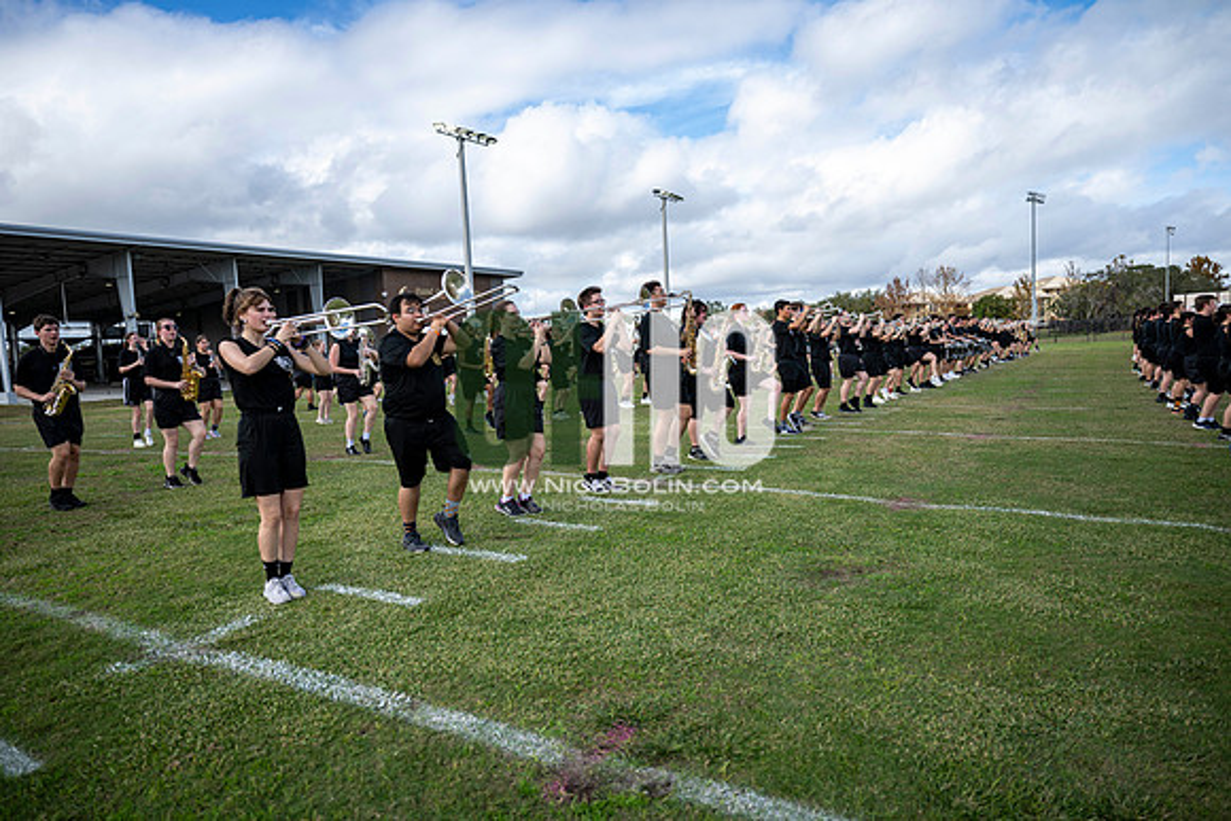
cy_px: 410
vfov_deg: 53.2
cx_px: 616
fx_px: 821
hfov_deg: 73.7
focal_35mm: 24
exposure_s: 1/1250
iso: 125
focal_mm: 24
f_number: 2.8
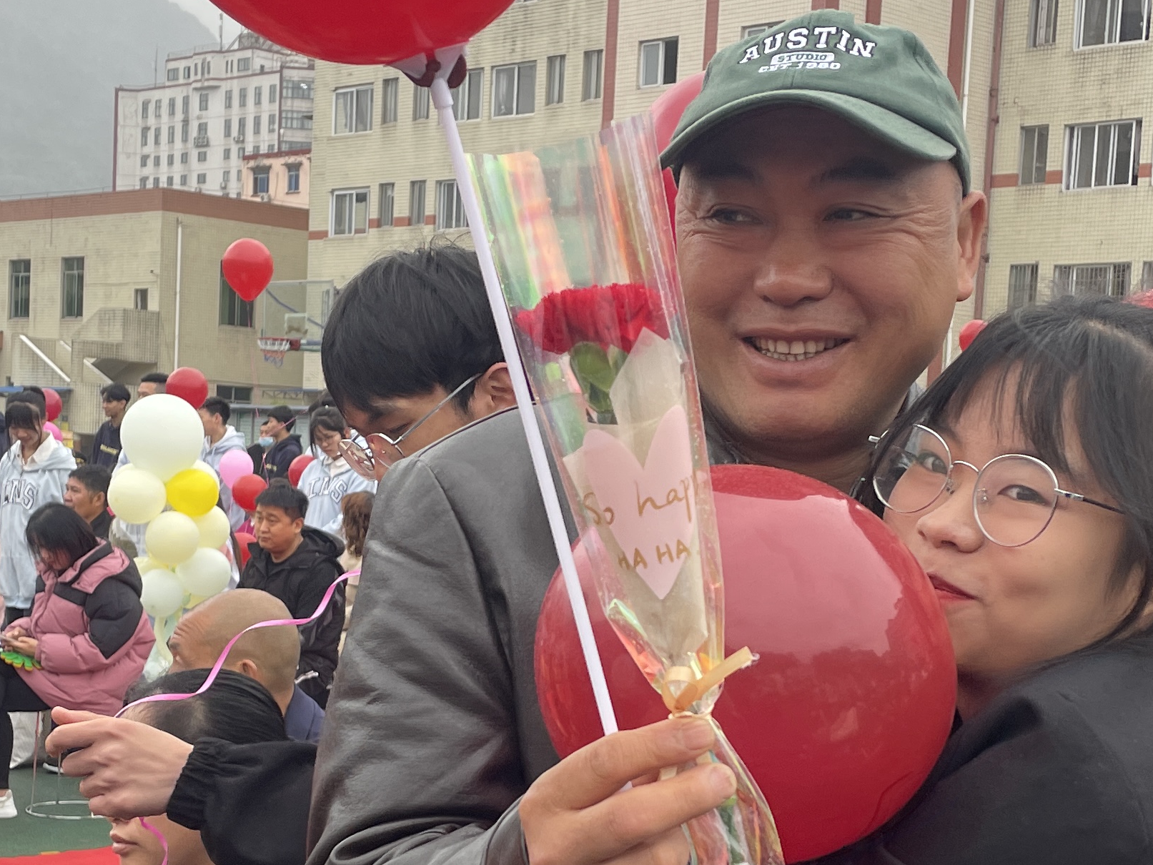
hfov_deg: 29.8
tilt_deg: -3.0
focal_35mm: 65
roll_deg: -2.5
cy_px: 649
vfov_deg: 22.4
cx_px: 592
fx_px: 2165
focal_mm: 4.2
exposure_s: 1/124
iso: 32
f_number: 1.6
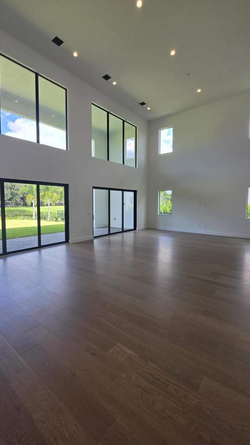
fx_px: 177
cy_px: 216
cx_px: 116
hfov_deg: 70.4
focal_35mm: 15
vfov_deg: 103.0
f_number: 1.9
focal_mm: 2.2
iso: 32
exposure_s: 1/270
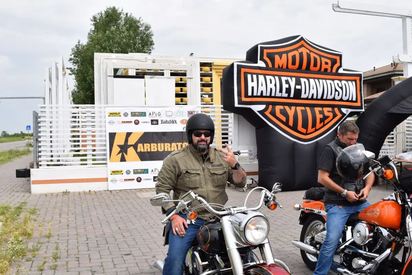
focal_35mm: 36
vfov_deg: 36.9
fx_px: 412
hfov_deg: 53.1
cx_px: 206
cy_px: 138
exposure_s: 1/400
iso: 200
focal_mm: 24
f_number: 10
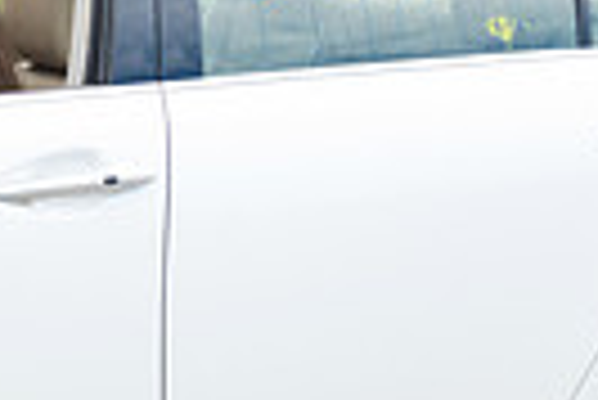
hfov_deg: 14.6
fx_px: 2245
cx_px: -171
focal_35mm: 135
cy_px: 272
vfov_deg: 10.2
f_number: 7.1
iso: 1250
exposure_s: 1/800
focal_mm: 31
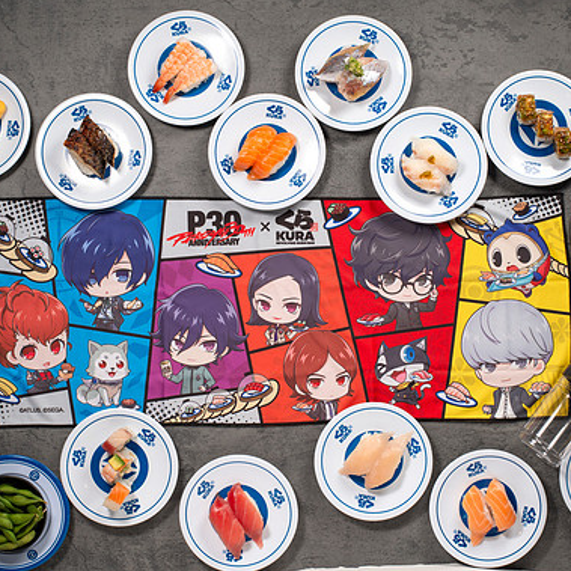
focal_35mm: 65
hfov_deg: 26.5
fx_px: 1213
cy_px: 287
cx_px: 273
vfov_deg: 26.5
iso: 200
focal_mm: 50
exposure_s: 1/200
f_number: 16
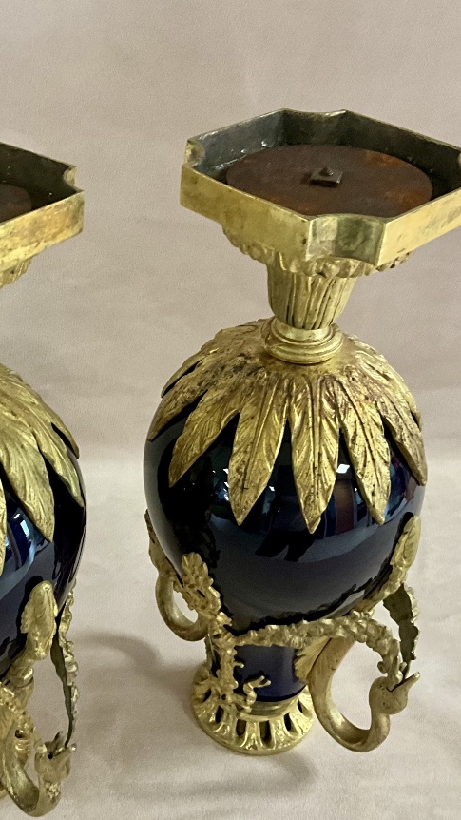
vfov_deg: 46.4
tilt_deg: -35.4
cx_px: 112
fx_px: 956
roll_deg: -1.4
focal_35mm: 44
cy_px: 423
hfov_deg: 26.7
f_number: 1.8
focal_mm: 3
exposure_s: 1/50
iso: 200
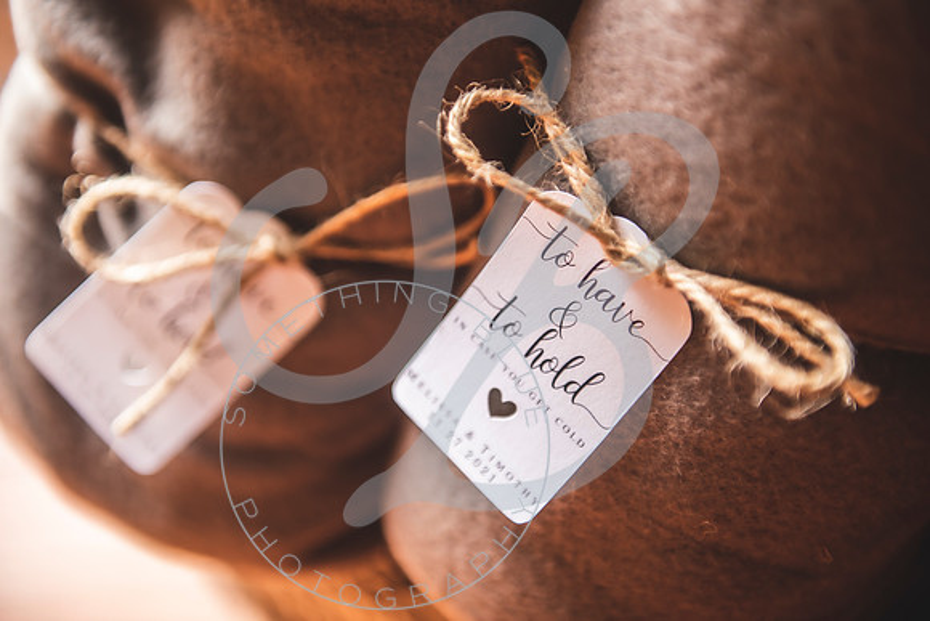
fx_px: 1705
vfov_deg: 20.6
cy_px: 310
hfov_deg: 30.5
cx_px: 465
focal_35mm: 66
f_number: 2.8
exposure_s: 1/200
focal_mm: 66
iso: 200
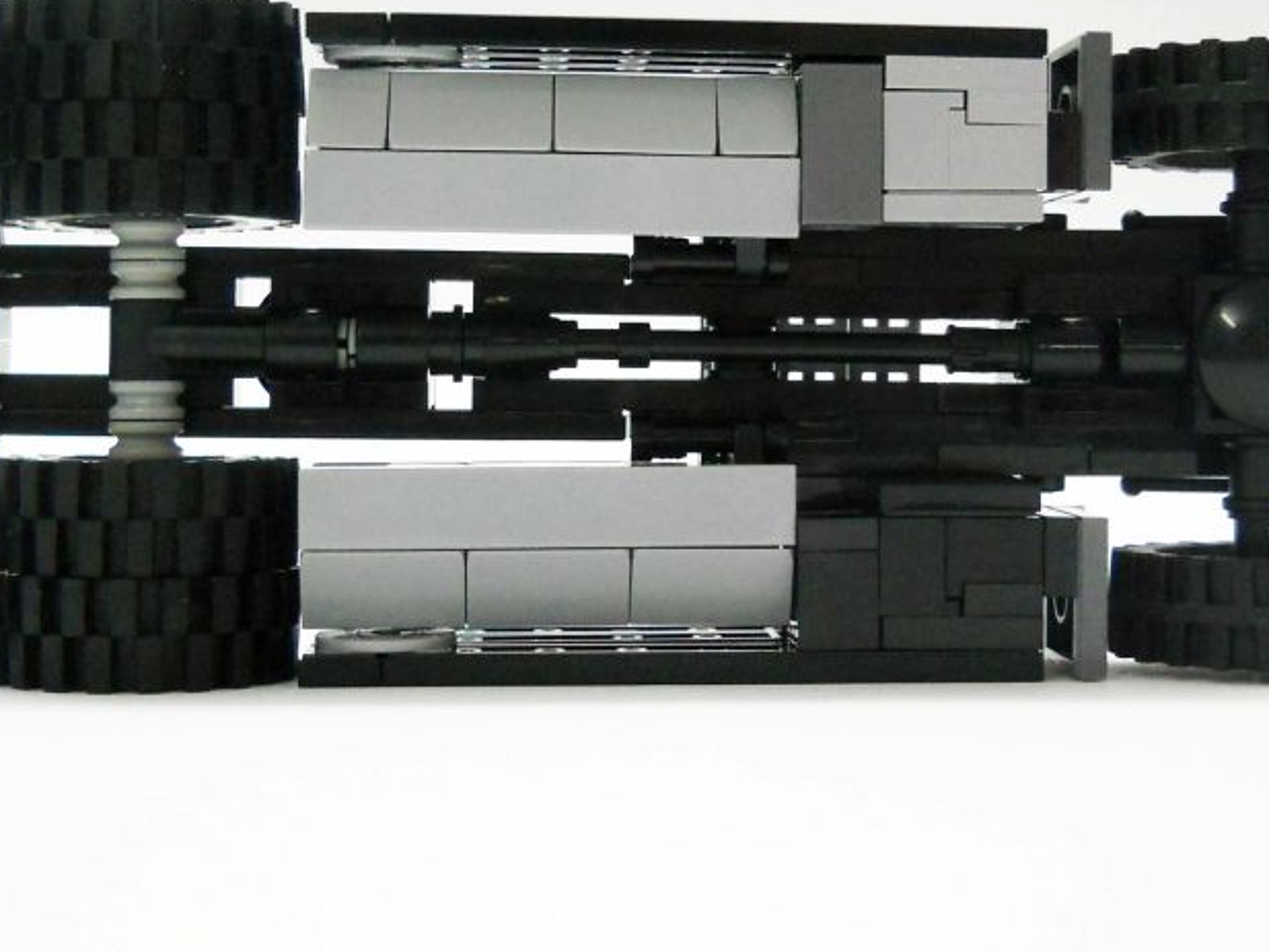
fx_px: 2493
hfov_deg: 28.5
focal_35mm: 68
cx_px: 670
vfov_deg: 21.6
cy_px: 417
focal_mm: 6.72
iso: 400
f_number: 3.1
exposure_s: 1/80
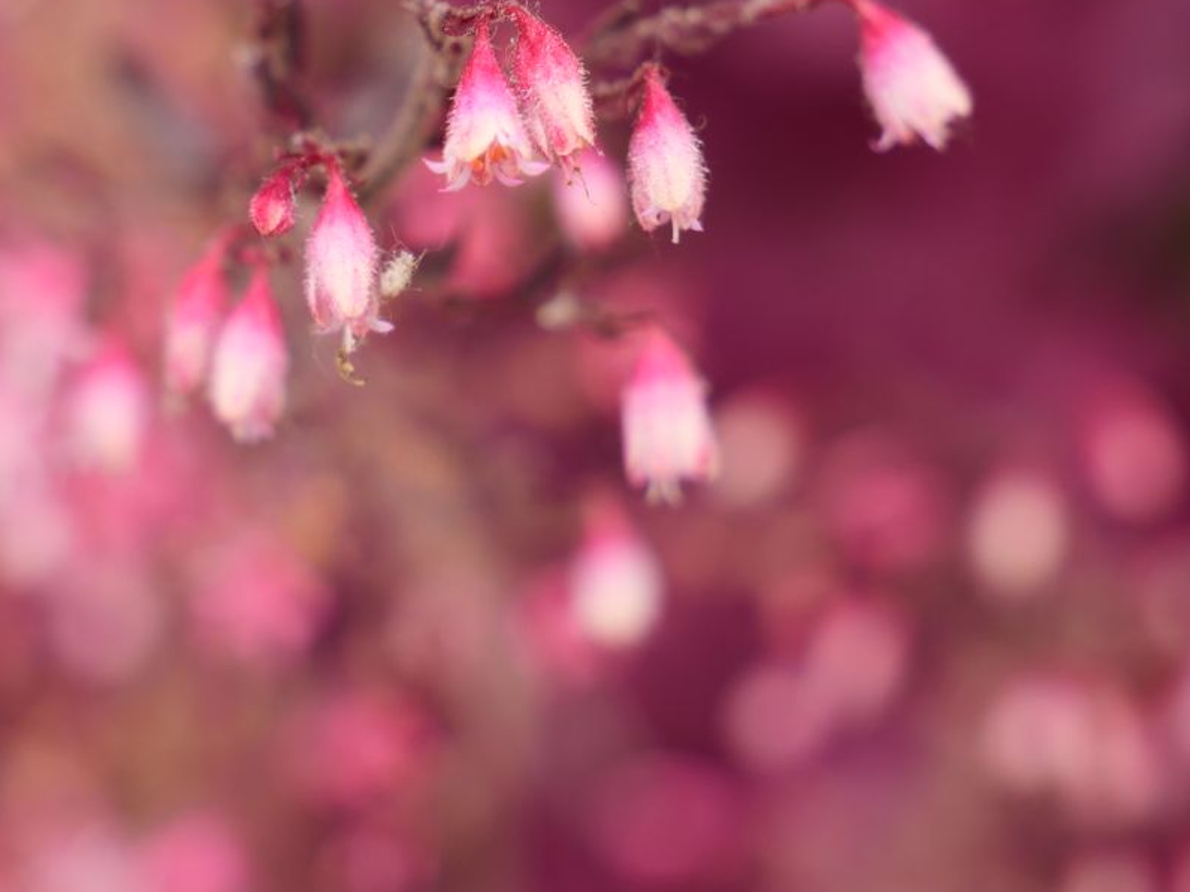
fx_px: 6222
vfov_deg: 8.2
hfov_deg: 10.9
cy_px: 254
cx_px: 318
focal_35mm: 181
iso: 200
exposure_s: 1/160
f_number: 5.6
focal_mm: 60
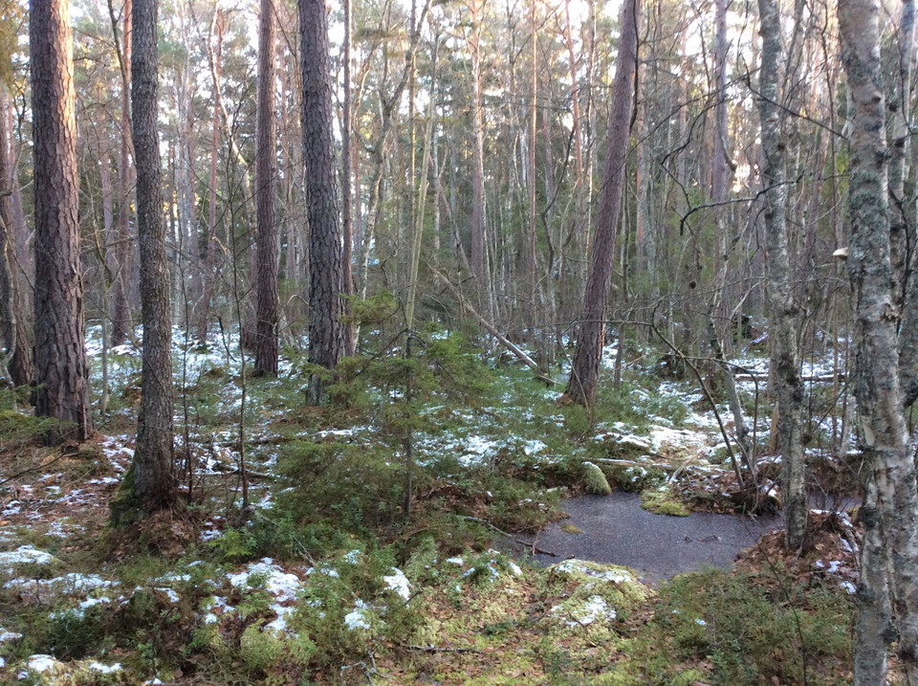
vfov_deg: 44.1
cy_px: 343
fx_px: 847
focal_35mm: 32
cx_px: 459
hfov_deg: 56.9
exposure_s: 1/25
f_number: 2.4
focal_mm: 3.3
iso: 64
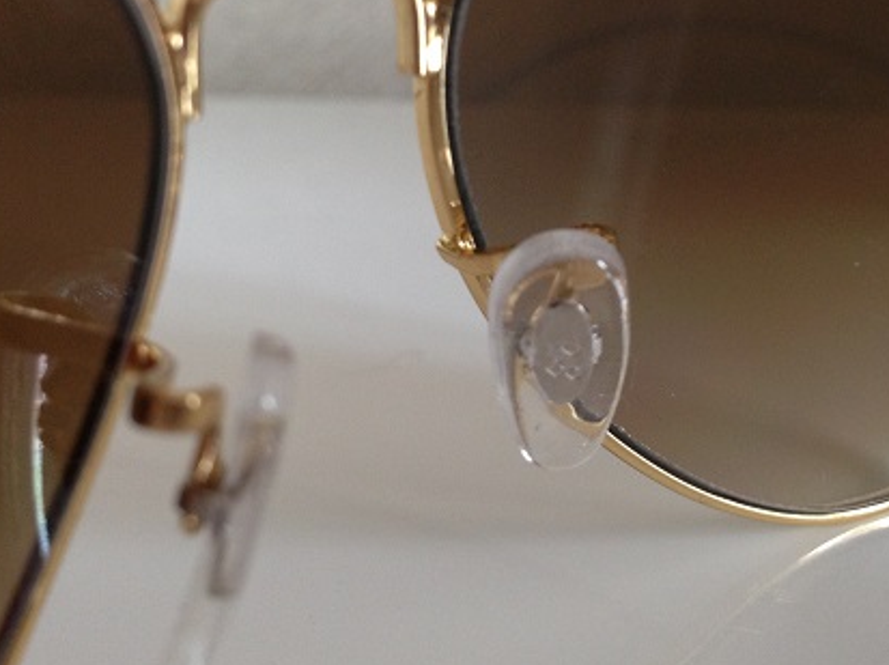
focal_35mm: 48
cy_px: 230
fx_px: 1232
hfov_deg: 39.6
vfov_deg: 30.0
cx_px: 512
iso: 160
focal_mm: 4.13
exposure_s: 1/20
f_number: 2.4
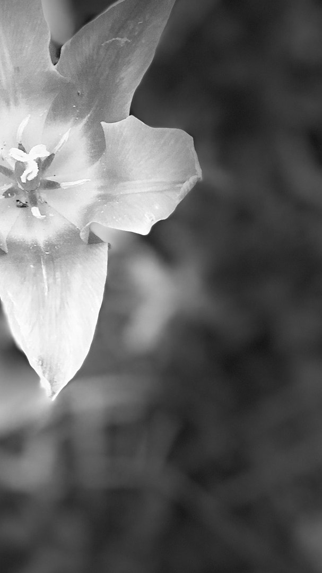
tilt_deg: -80.3
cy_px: 258
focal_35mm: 92
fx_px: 1397
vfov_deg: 23.2
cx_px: 13
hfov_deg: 13.0
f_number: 2.8
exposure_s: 1/60
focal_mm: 6.6
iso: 64
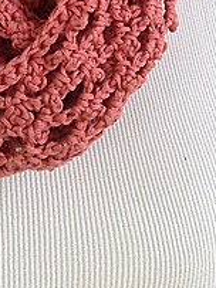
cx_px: 38
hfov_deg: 14.1
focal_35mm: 104
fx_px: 866
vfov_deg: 17.2
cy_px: -133
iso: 32
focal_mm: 3.3
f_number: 2.4
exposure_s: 1/60
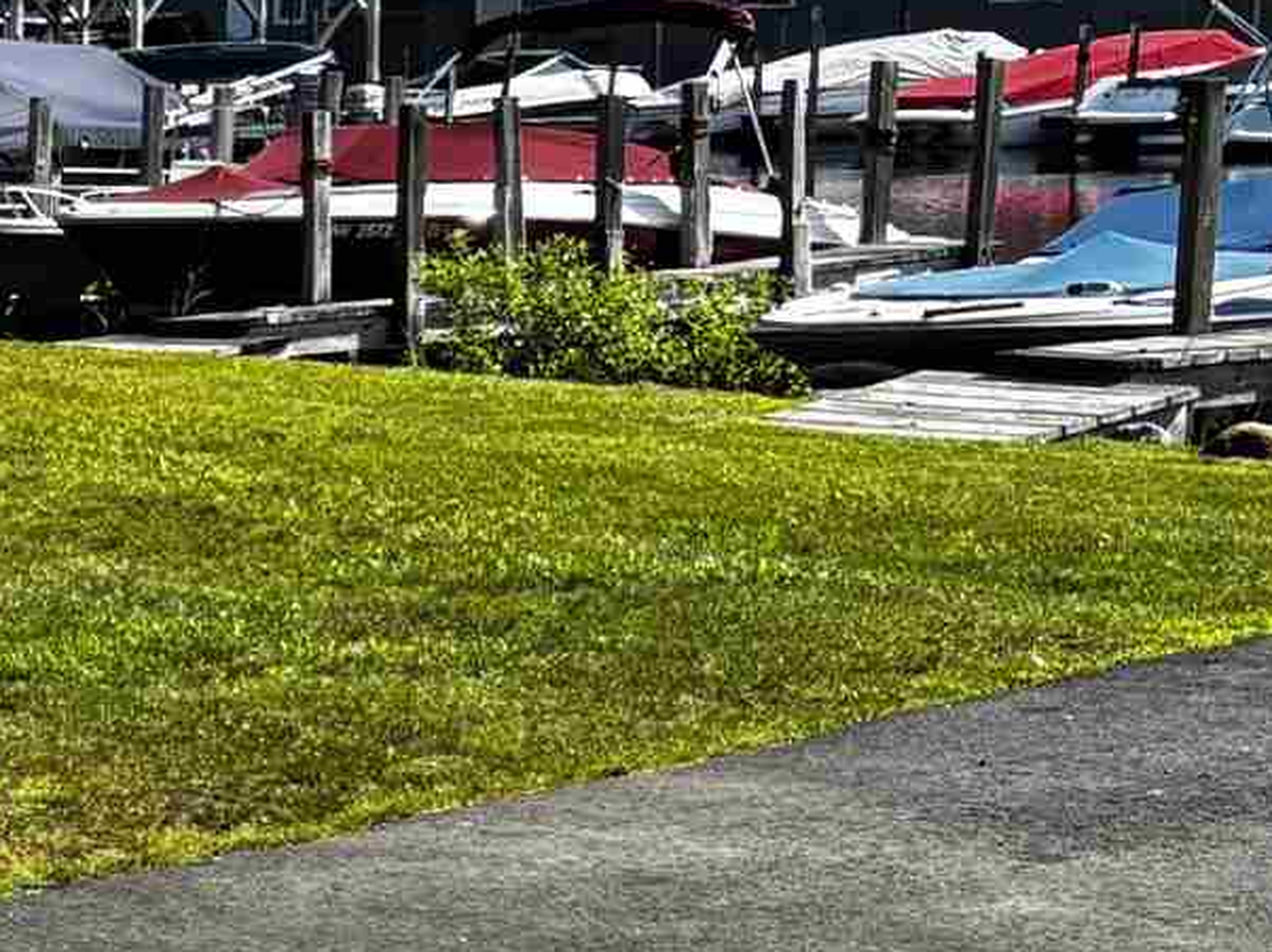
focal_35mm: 133
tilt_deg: -5.5
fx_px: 4884
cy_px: 721
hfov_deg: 12.5
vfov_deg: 11.1
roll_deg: -1.0
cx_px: -1477
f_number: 1.6
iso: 50
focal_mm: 5.96
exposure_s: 1/1295
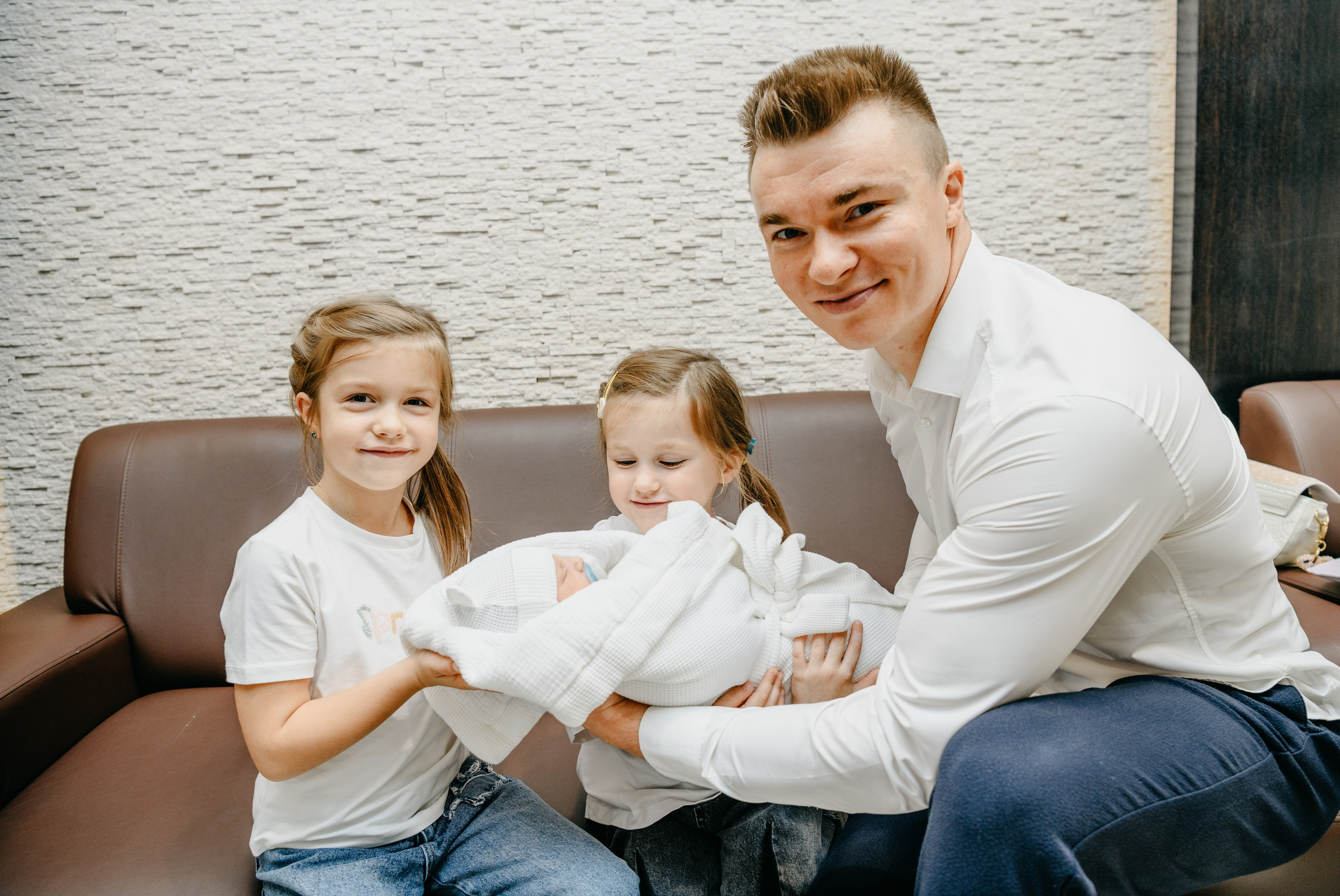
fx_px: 992
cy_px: 438
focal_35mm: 27
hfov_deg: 68.0
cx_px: 687
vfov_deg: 48.6
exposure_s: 1/160
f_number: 4
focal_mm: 26
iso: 250
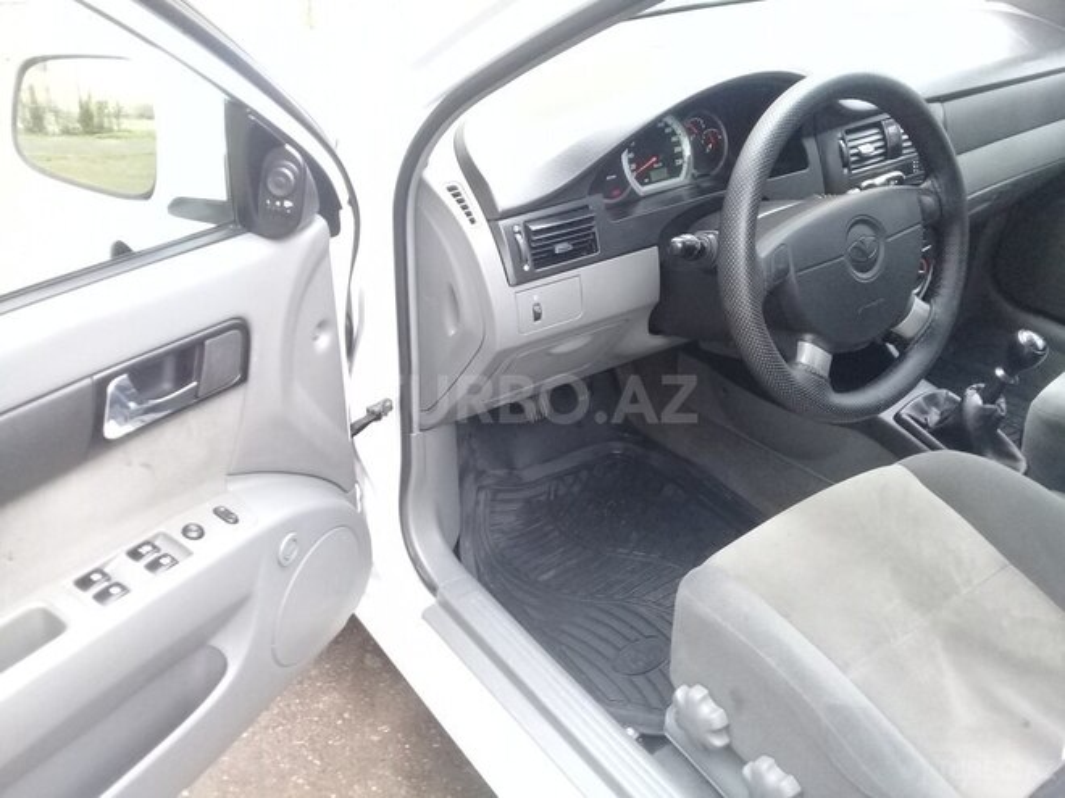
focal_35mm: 31
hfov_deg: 58.4
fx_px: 954
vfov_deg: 45.4
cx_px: 532
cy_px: 399
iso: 200
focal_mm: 3.3
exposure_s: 1/30
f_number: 2.2
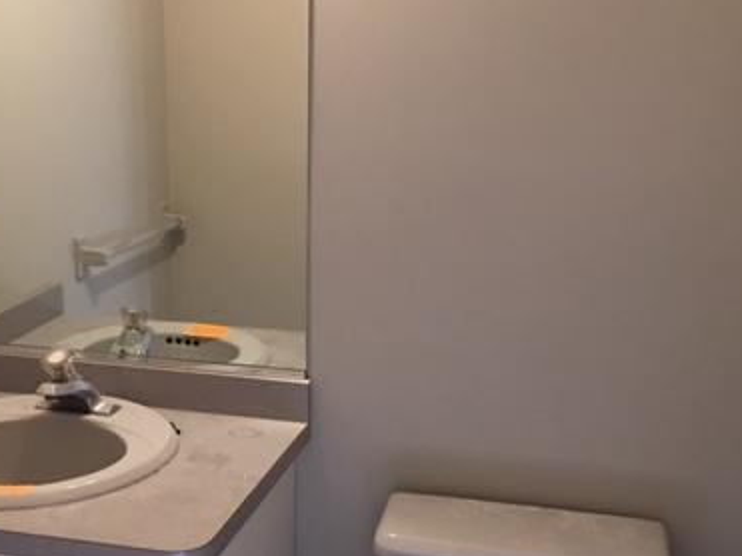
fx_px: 1071
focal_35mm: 50
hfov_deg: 38.1
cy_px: 310
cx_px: 324
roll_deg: -2.4
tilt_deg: -12.3
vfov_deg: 29.1
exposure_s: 1/15
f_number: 2.2
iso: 64
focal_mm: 4.15
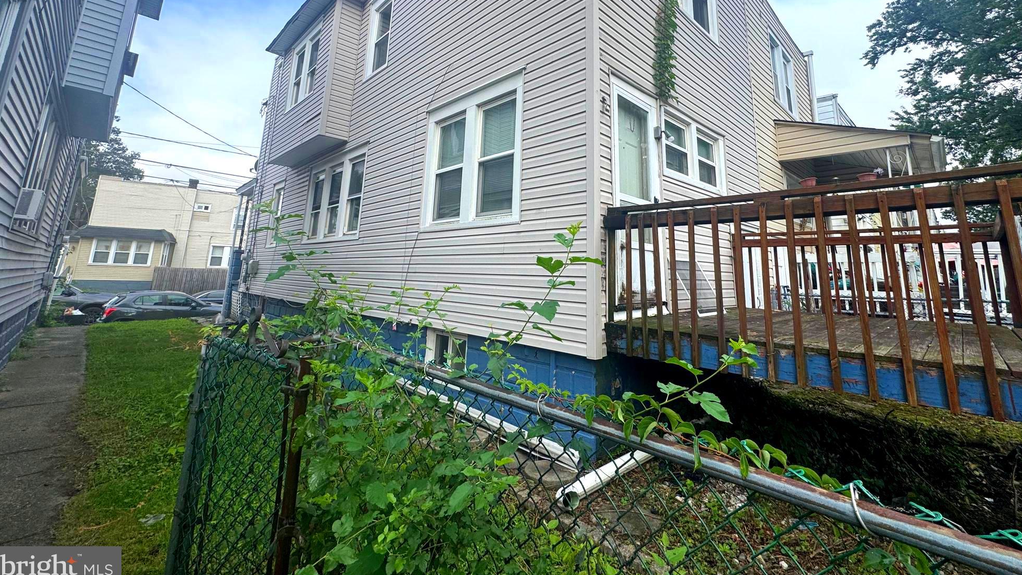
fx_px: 434
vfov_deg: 65.1
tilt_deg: +10.2
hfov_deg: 99.3
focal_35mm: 16
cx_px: 527
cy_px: 187
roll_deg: -1.5
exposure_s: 1/615
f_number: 2.2
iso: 40
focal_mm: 2.22
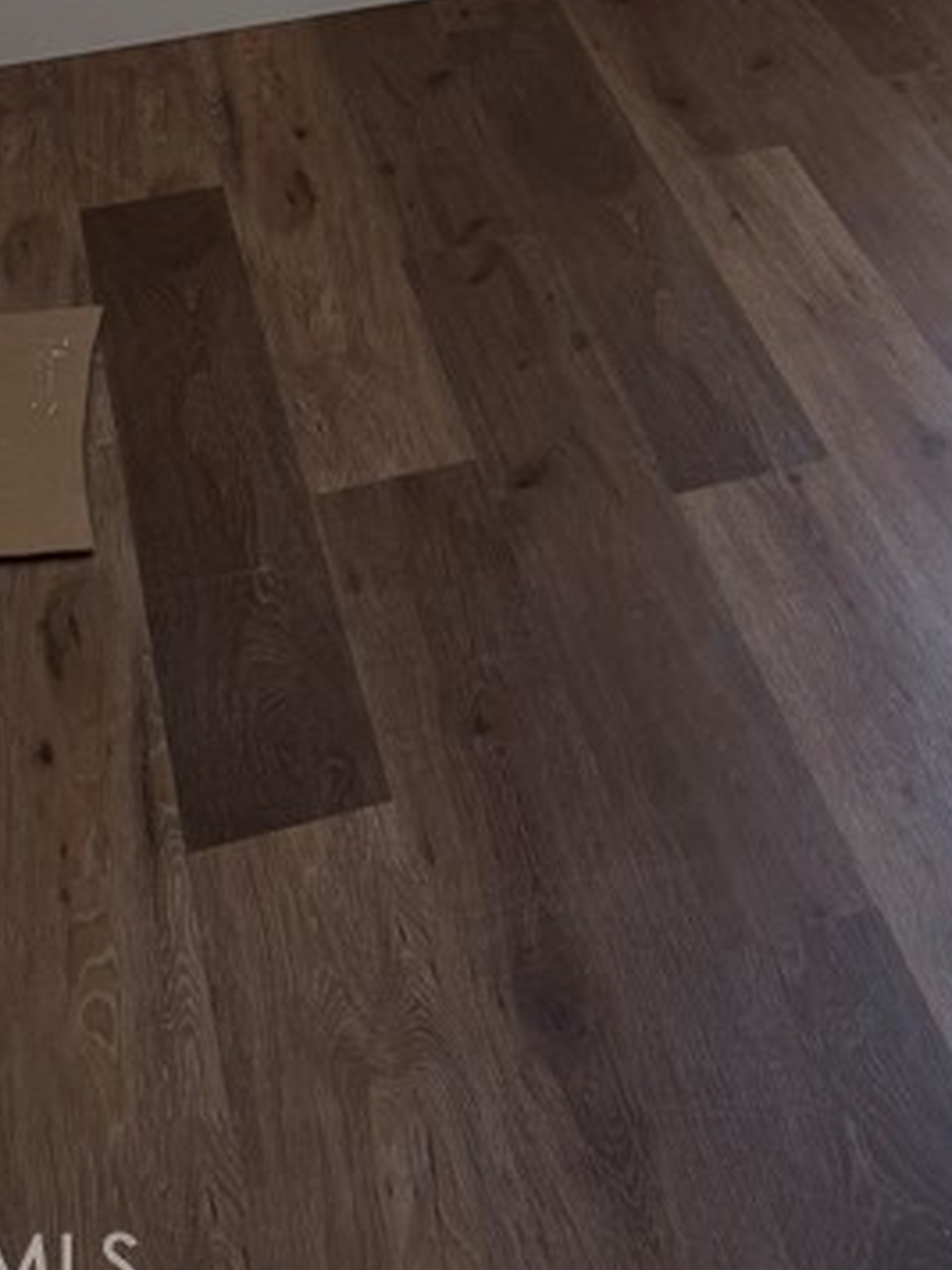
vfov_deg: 23.7
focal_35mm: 69
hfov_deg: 20.6
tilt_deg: -13.0
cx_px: 941
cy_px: -510
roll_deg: -2.3
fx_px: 2530
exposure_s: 1/171
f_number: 1.78
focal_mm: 6.76
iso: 80
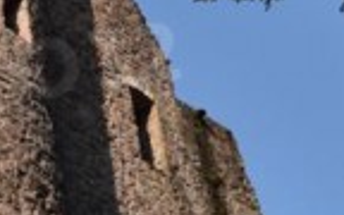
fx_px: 1358
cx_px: -41
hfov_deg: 14.1
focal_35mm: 145
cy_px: -56
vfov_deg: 8.9
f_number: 8
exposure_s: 1/320
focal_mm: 17
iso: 100
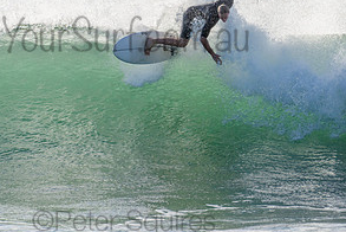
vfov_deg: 1.2
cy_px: -23
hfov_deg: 1.7
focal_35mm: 1194
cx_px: 195
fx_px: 11487
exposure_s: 1/1250
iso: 125
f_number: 5.6
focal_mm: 500
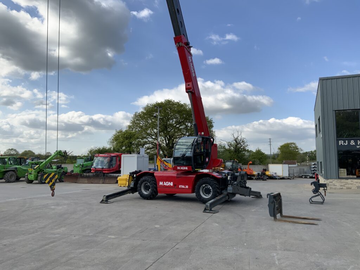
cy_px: 135
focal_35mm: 29
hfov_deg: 61.7
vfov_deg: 48.2
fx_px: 302
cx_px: 180
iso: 16
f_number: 1.8
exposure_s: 1/728
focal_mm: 3
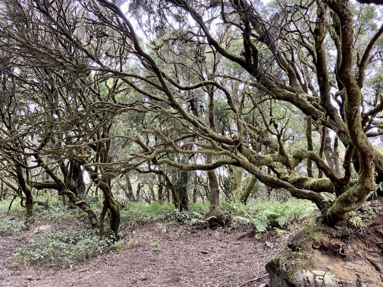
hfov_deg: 67.3
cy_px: 144
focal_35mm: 26
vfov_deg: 53.1
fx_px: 288
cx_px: 192
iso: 320
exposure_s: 1/60
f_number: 1.8
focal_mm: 4.25
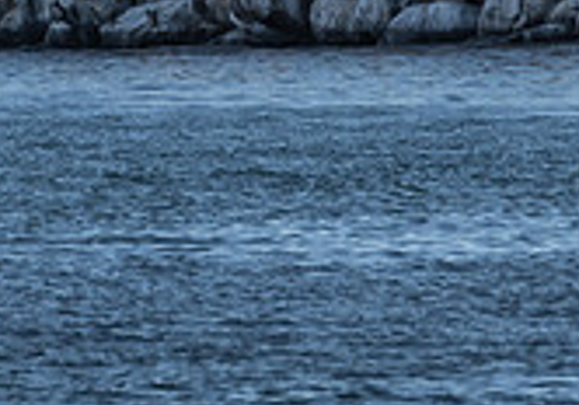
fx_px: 14398
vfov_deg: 1.6
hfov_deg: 2.3
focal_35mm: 882
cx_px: 30
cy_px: -326
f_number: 6.3
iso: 320
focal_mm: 170
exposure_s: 1/1250
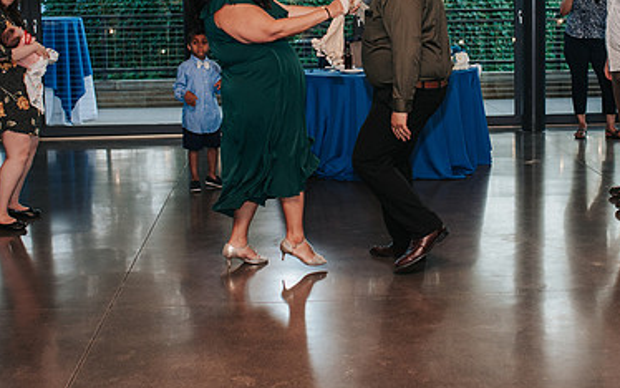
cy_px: 90
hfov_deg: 30.5
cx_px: 388
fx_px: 1132
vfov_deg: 19.3
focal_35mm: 67
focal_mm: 35
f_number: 2.8
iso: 450
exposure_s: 1/160
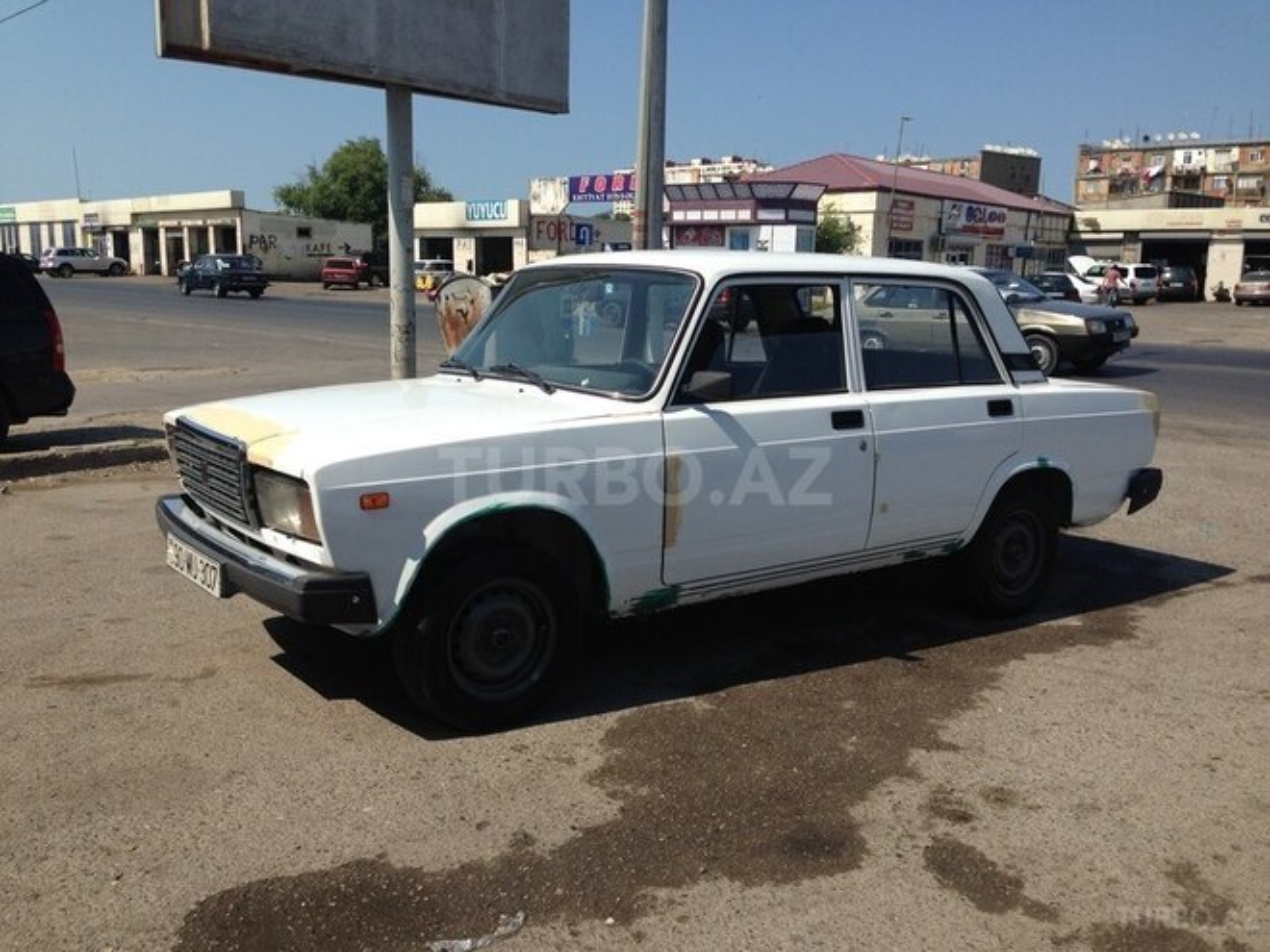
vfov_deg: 42.9
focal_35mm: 33
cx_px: 635
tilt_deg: -10.2
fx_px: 1211
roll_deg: -1.8
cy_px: 476
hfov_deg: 55.4
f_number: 2.4
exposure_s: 1/2358
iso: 50
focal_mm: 4.12
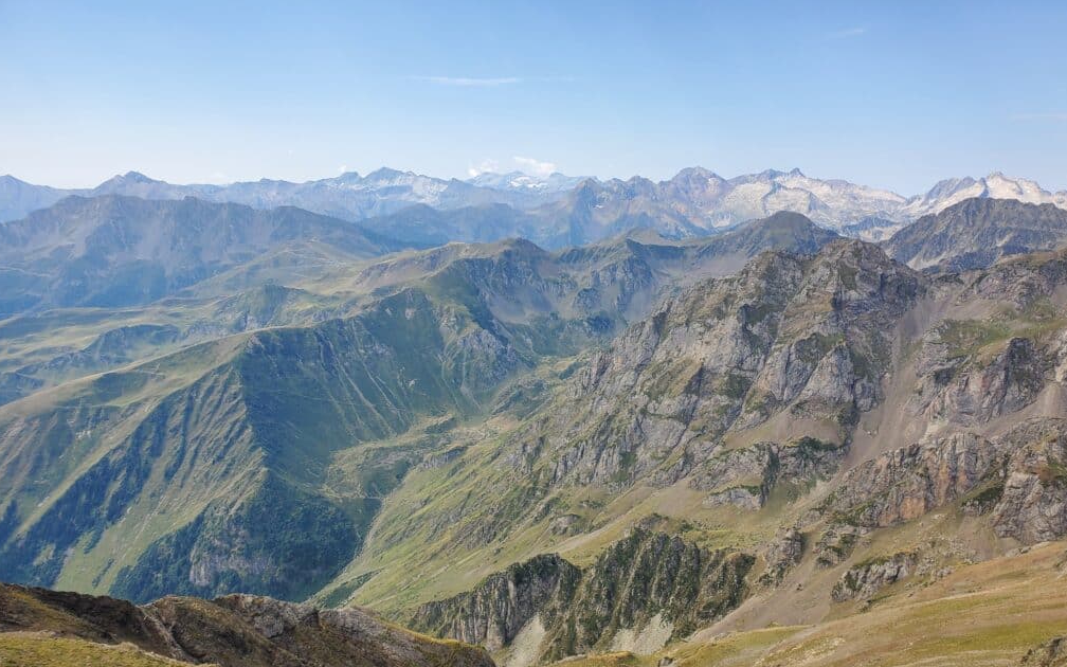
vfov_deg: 44.3
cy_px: 396
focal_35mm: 28
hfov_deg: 66.5
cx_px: 532
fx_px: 814
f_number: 2.4
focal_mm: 4.3
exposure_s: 1/962
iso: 50
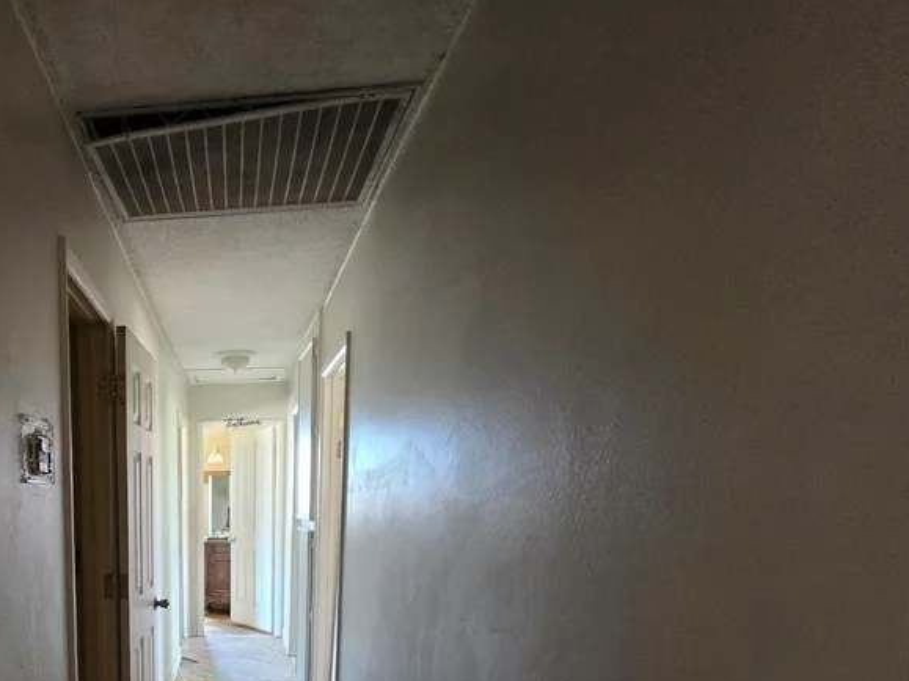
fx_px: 604
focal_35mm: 23
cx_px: 146
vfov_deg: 53.0
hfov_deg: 65.2
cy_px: 588
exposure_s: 1/60
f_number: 1.9
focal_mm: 2.2
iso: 1000
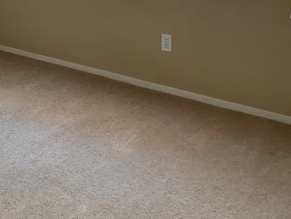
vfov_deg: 20.7
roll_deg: -0.8
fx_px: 572
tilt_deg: -12.9
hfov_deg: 27.3
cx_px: 18
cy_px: -14
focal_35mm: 68
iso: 50
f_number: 1.8
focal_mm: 3
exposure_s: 1/60
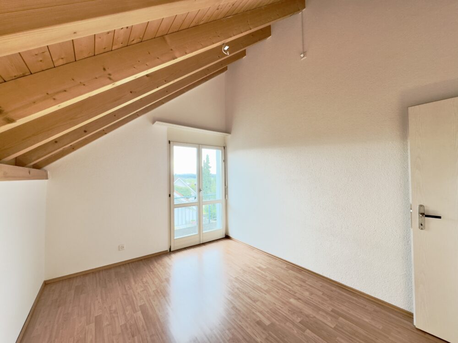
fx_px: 185
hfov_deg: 102.1
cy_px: 172
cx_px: 229
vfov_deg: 85.7
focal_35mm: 14
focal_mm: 2.22
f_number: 2.2
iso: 250
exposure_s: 1/50
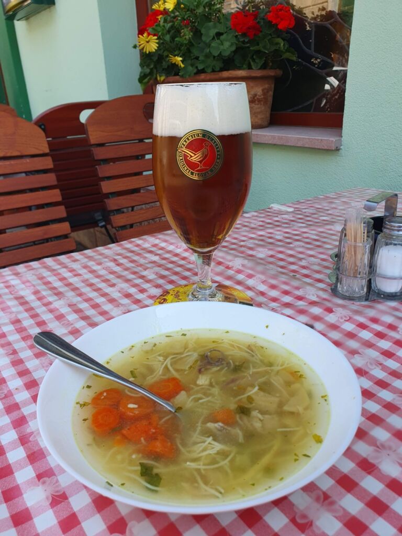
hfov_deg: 53.1
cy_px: 268
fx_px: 403
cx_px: 201
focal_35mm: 26
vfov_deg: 67.3
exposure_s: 1/482
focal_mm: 4.32
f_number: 2.4
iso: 50
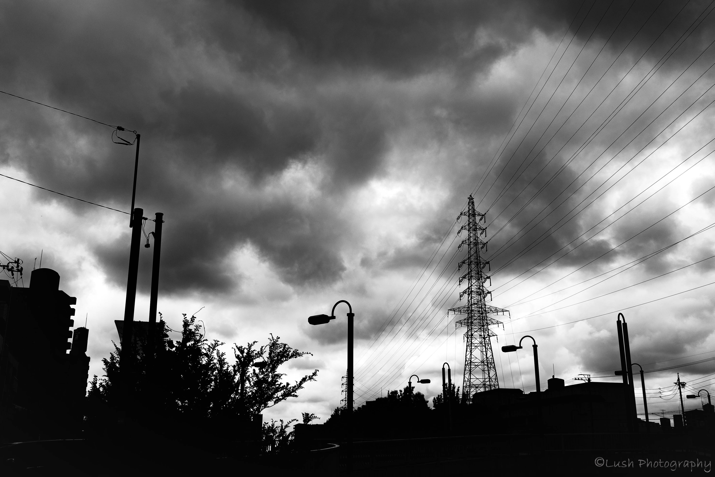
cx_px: 358
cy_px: 238
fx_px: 695
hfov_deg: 54.4
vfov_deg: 37.9
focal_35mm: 35
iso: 100
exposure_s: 1/640
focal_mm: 35
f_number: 7.1
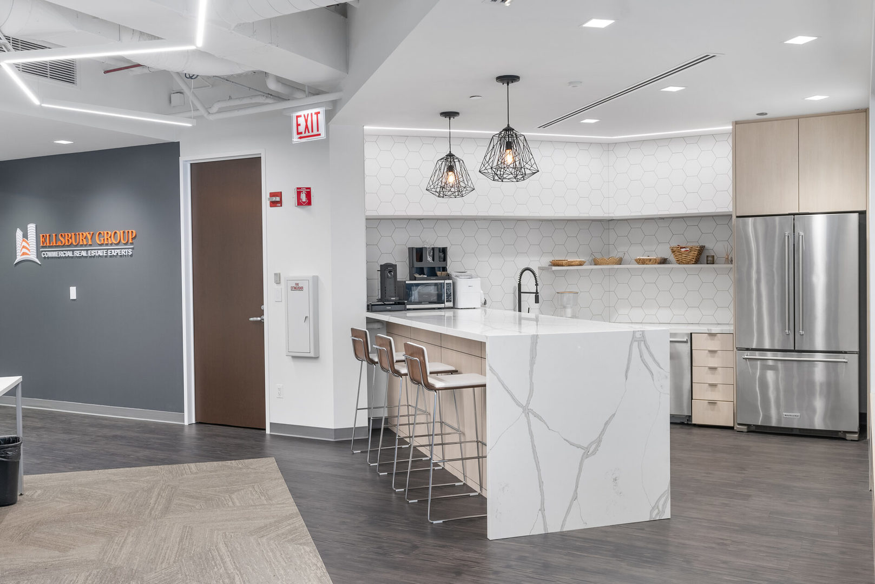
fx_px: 802
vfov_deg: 40.0
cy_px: 292
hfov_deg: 57.2
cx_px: 438
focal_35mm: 33
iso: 320
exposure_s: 1/6
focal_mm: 33
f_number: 7.1
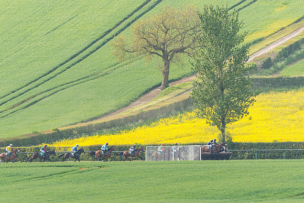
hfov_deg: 3.8
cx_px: 153
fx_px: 4640
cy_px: 94
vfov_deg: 2.5
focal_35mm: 549
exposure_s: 1/2500
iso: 400
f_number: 5
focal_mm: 300
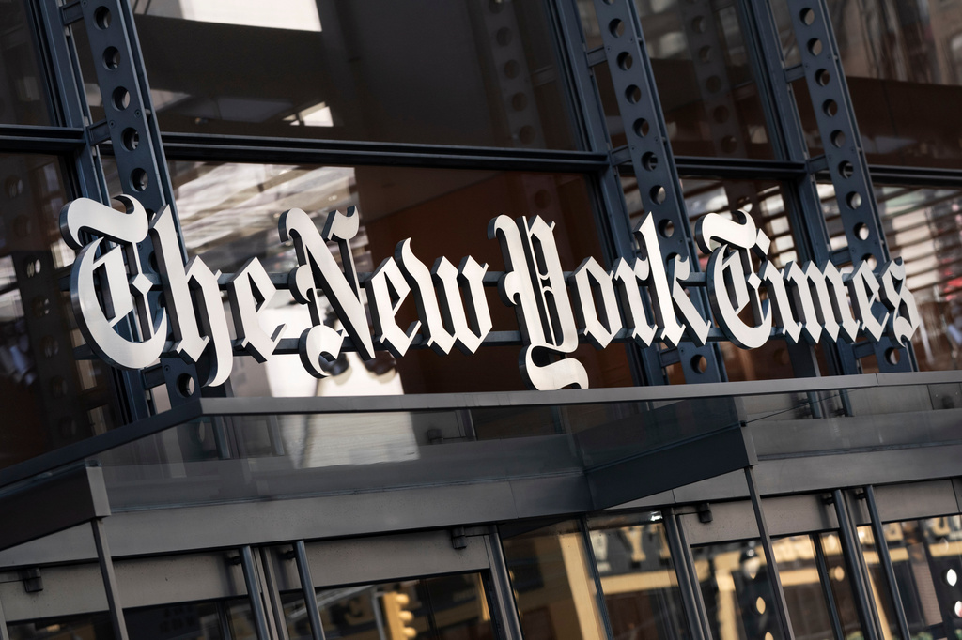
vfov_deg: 10.3
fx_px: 3553
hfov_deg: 15.4
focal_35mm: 133
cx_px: 481
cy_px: 320
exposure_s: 1/400
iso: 640
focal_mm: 133
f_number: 7.1
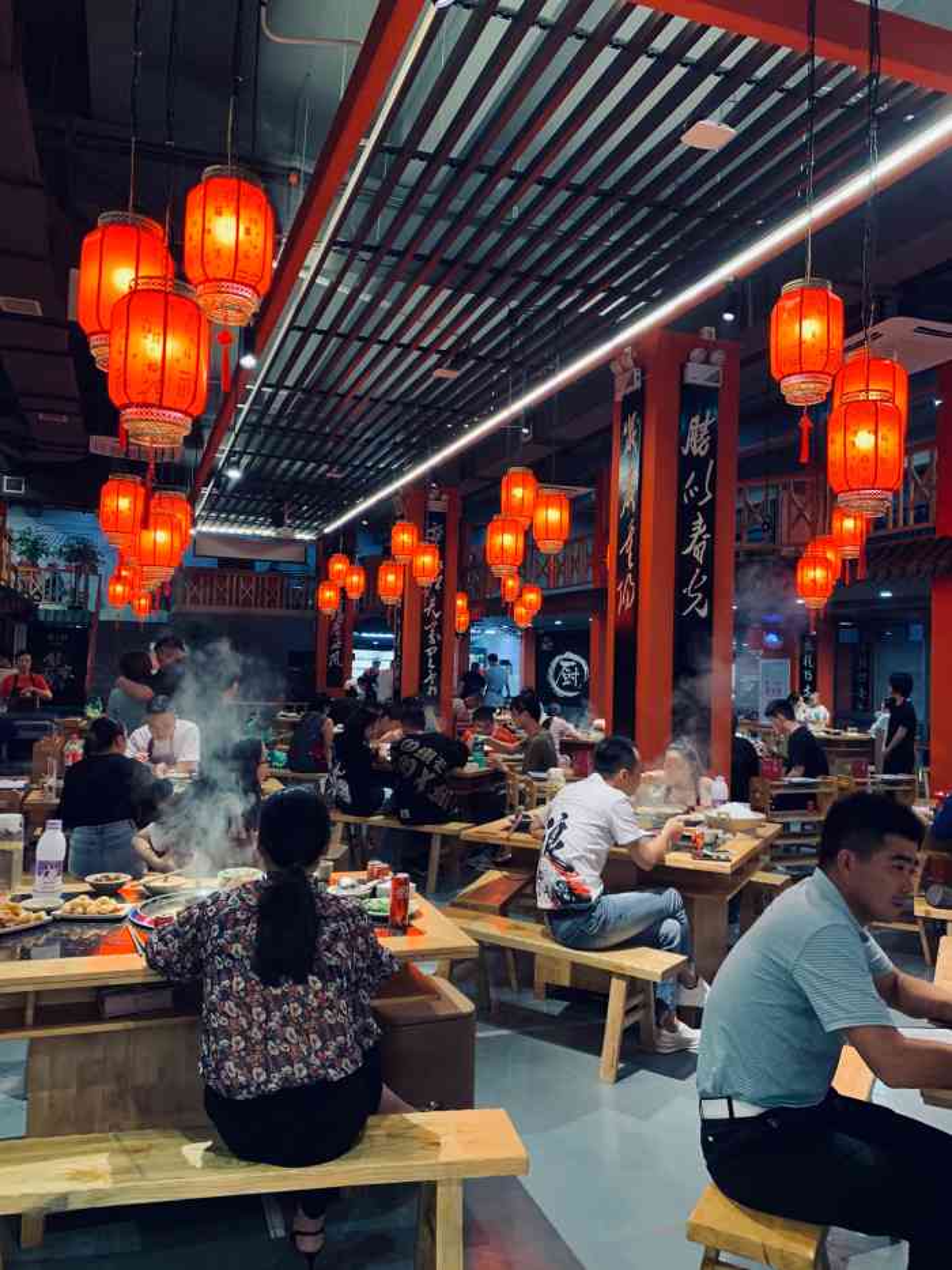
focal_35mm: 26
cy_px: 635
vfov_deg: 67.3
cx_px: 476
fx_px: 953
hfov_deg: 53.1
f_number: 1.8
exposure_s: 1/50
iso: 250
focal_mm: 4.25
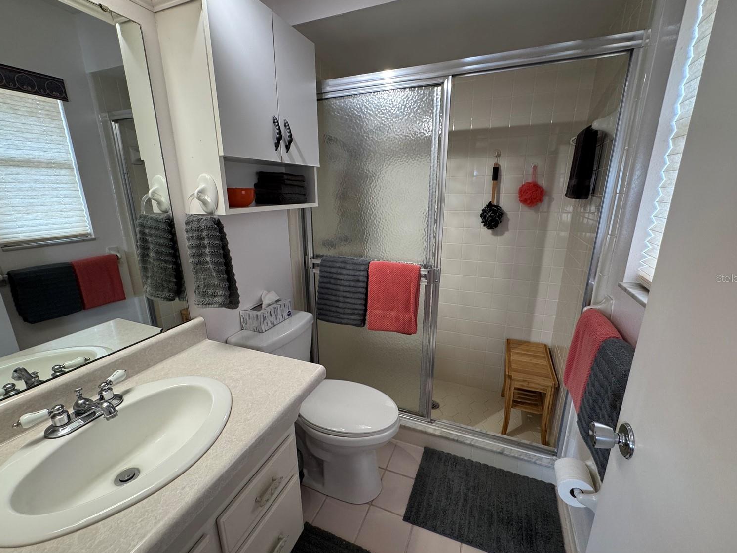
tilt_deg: -15.9
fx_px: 319
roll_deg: +0.4
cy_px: 278
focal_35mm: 15
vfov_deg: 81.8
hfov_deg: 98.2
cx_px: 368
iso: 200
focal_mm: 2.22
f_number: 2.2
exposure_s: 1/120
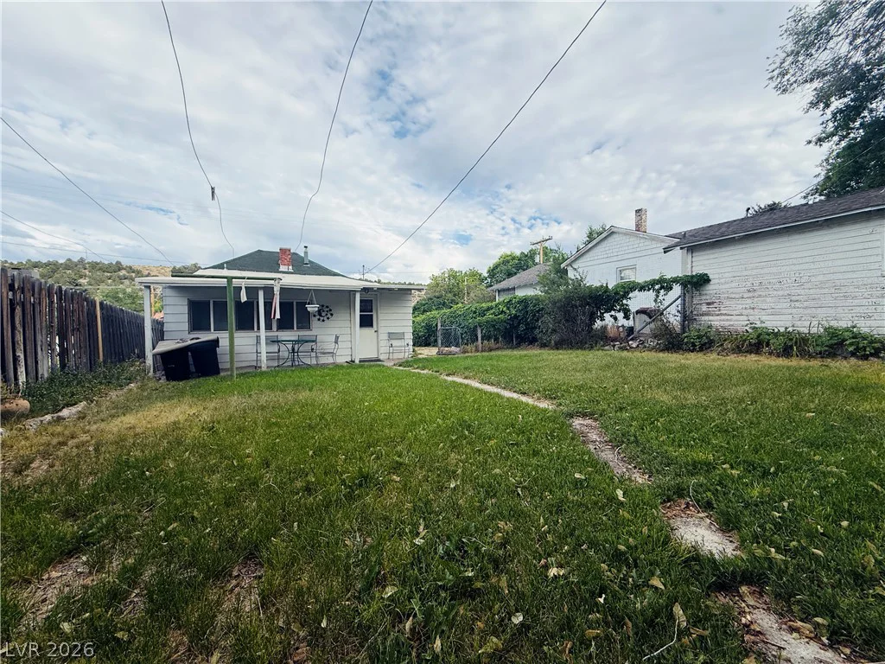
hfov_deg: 102.1
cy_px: 332
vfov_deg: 85.7
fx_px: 358
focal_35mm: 14
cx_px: 442
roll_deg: +0.5
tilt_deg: -0.8
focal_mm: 2.22
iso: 50
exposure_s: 1/1339
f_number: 2.2
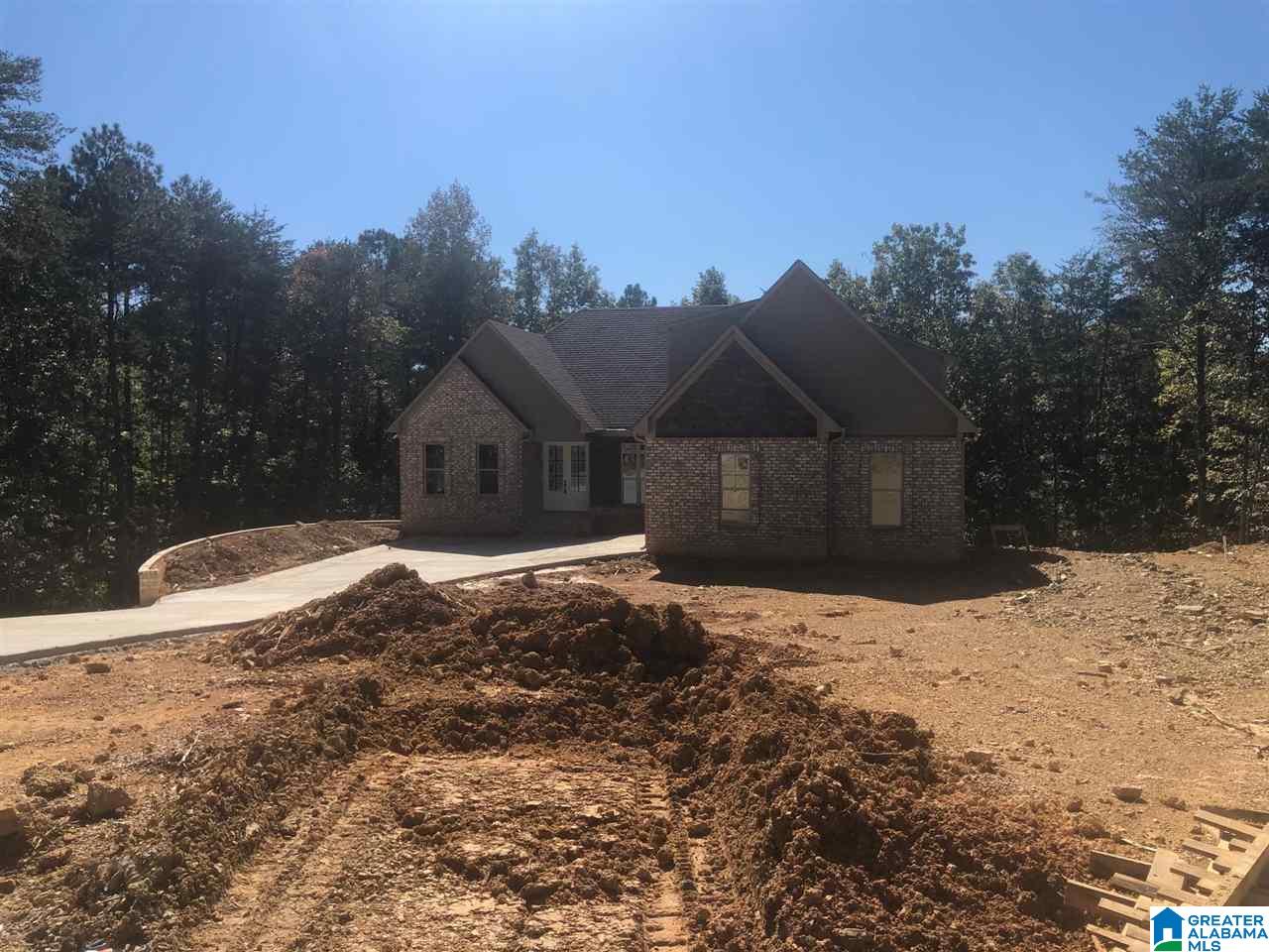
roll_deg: +0.8
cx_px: 634
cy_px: 476
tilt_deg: -4.5
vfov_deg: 49.7
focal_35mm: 28
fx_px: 1026
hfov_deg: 63.4
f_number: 1.8
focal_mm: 3.99
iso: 25
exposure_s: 1/2088
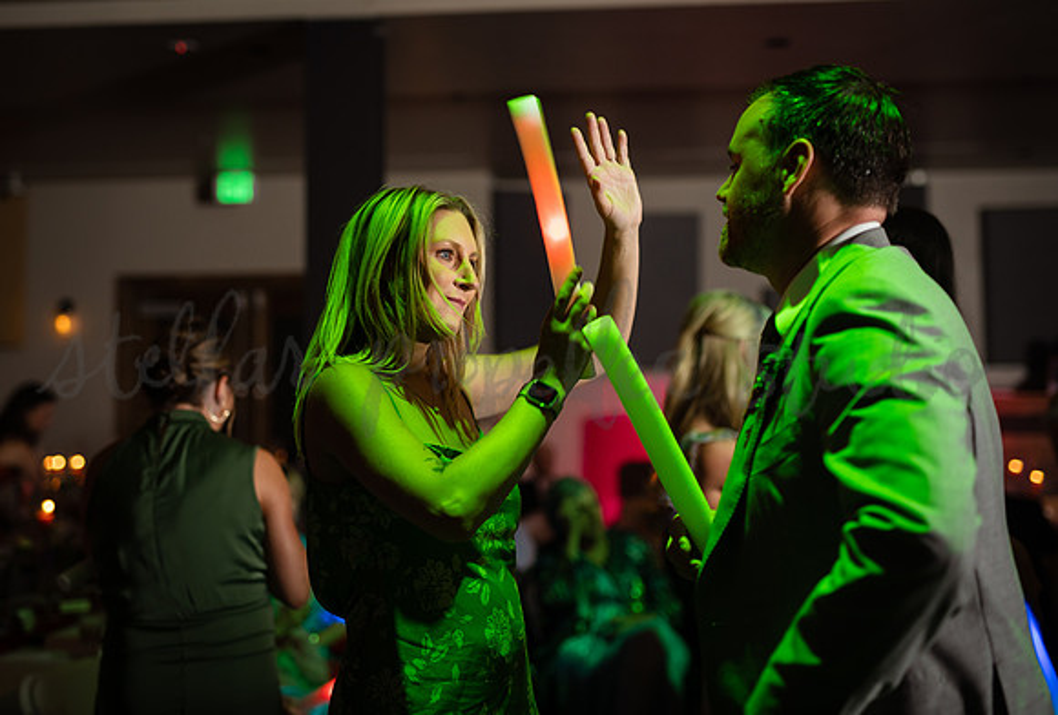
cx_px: 481
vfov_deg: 25.2
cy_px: 331
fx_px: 1602
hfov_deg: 36.5
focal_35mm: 54
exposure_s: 1/125
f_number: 2
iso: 640
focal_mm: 50
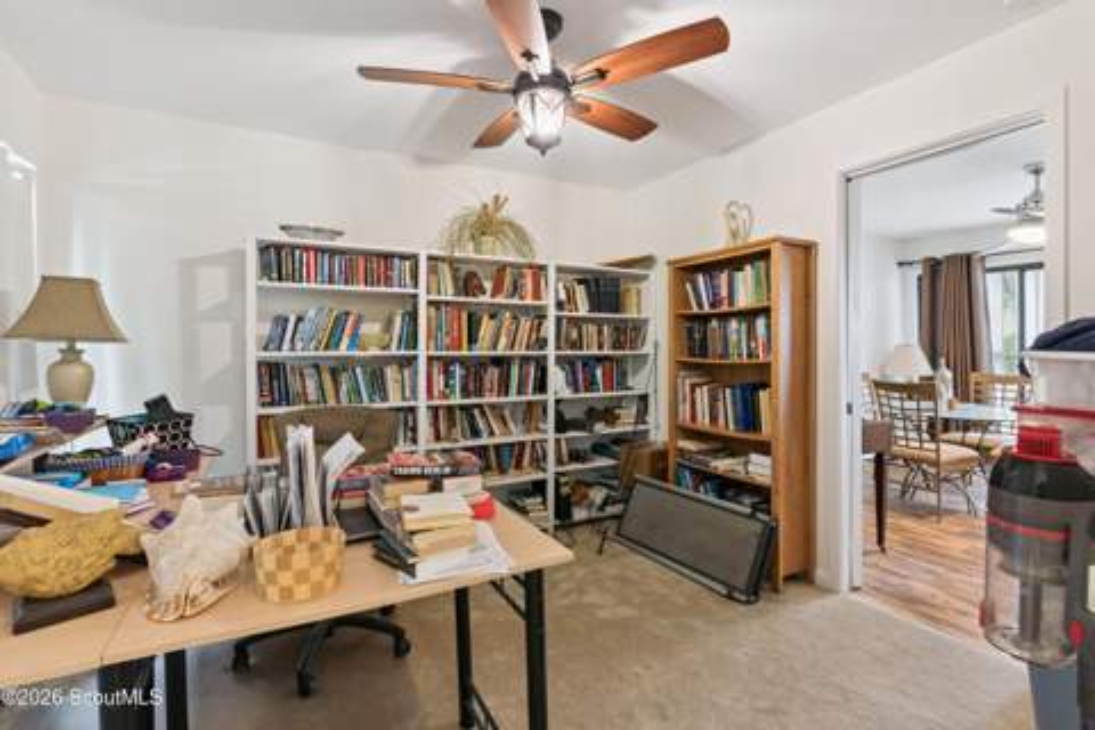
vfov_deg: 70.4
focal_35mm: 17
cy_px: 365
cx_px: 548
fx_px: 517
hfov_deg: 93.3
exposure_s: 1
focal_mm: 17
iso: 250
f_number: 8
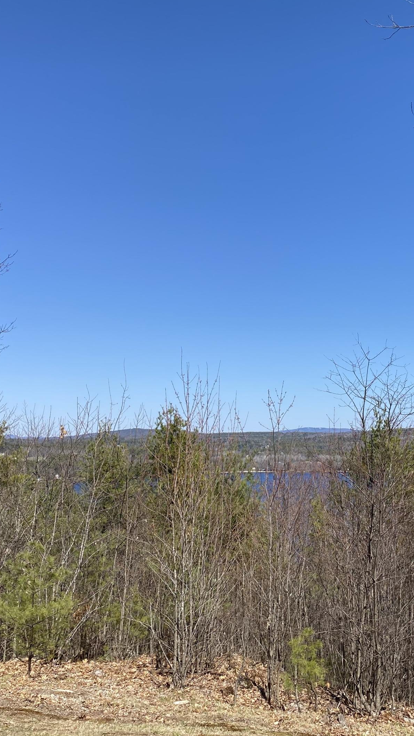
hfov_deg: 28.9
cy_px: 381
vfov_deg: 50.5
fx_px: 781
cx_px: 349
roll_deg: +0.2
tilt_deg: +4.2
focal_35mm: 40
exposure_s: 1/3049
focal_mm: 4.25
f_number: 1.8
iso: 32
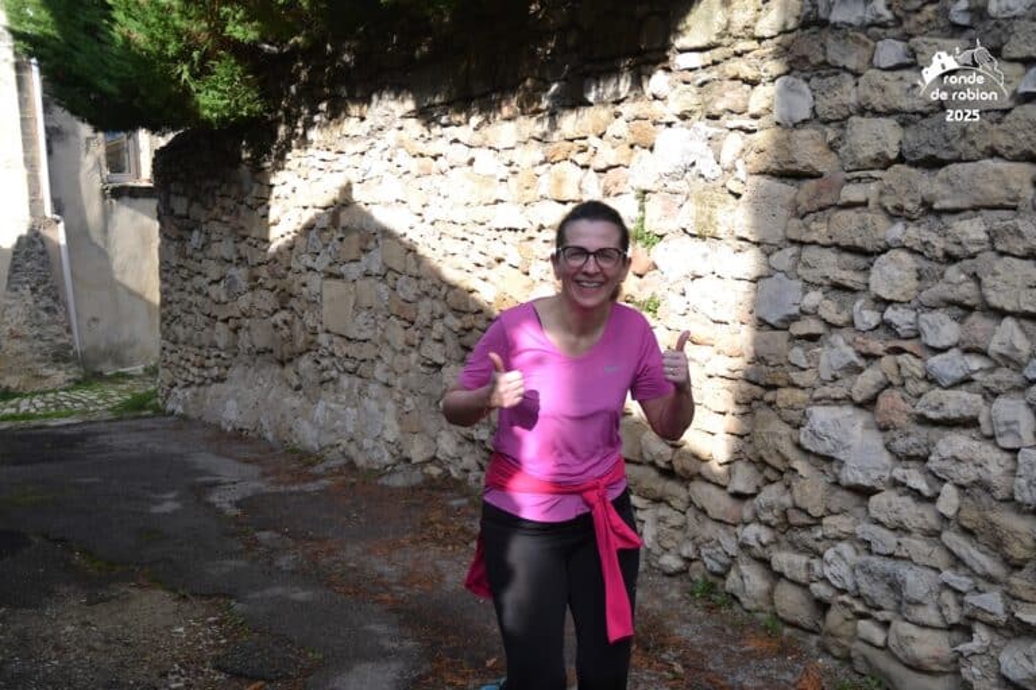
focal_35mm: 48
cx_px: 518
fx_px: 1381
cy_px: 345
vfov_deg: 28.1
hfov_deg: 41.1
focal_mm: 32
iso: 400
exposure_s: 1/1000
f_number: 4.5
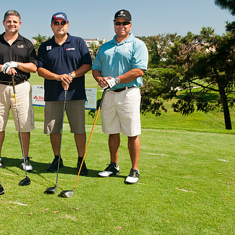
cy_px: 108
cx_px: 48
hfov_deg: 33.7
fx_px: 376
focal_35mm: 49
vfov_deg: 34.7
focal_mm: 23
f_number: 8
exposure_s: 1/250
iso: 400
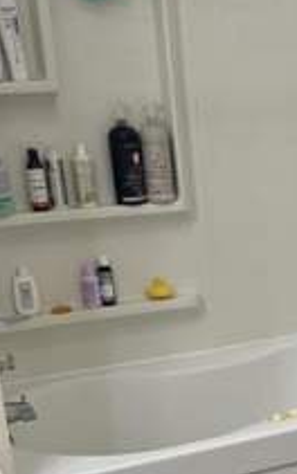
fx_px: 997
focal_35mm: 77
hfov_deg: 16.0
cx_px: 394
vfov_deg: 25.8
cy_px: 438
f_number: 1.78
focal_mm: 6.76
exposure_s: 1/60
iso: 125
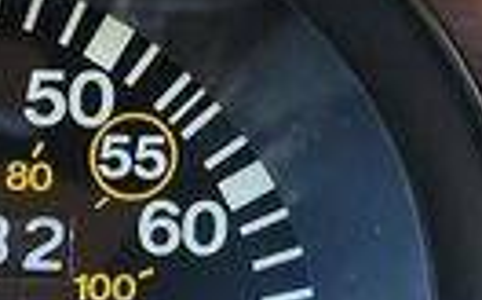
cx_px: -204
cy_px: 421
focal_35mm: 134
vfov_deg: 9.5
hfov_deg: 14.7
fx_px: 1757
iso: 250
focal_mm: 5.4
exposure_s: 1/39
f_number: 1.8
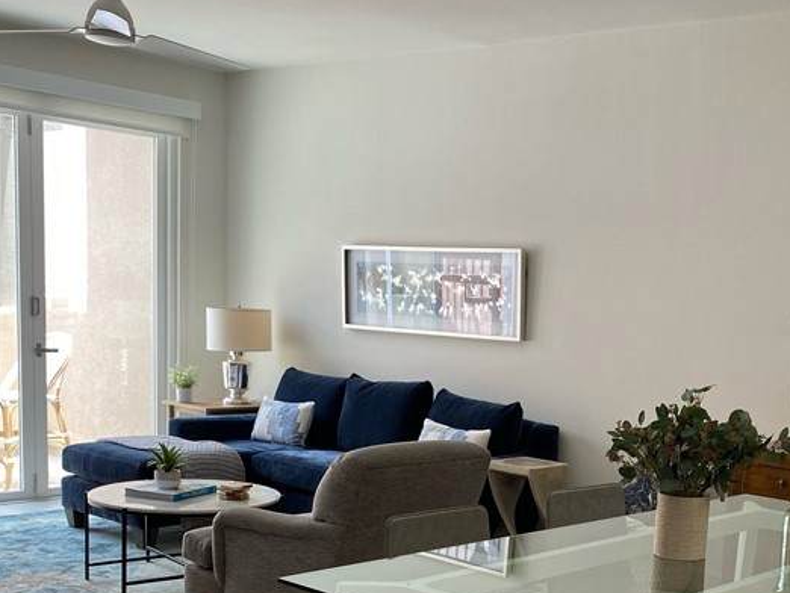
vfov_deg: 27.9
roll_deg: -4.0
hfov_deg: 36.5
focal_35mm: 51
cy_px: 493
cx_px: 601
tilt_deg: -8.4
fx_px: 1164
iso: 64
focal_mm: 4.25
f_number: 1.8
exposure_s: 1/122
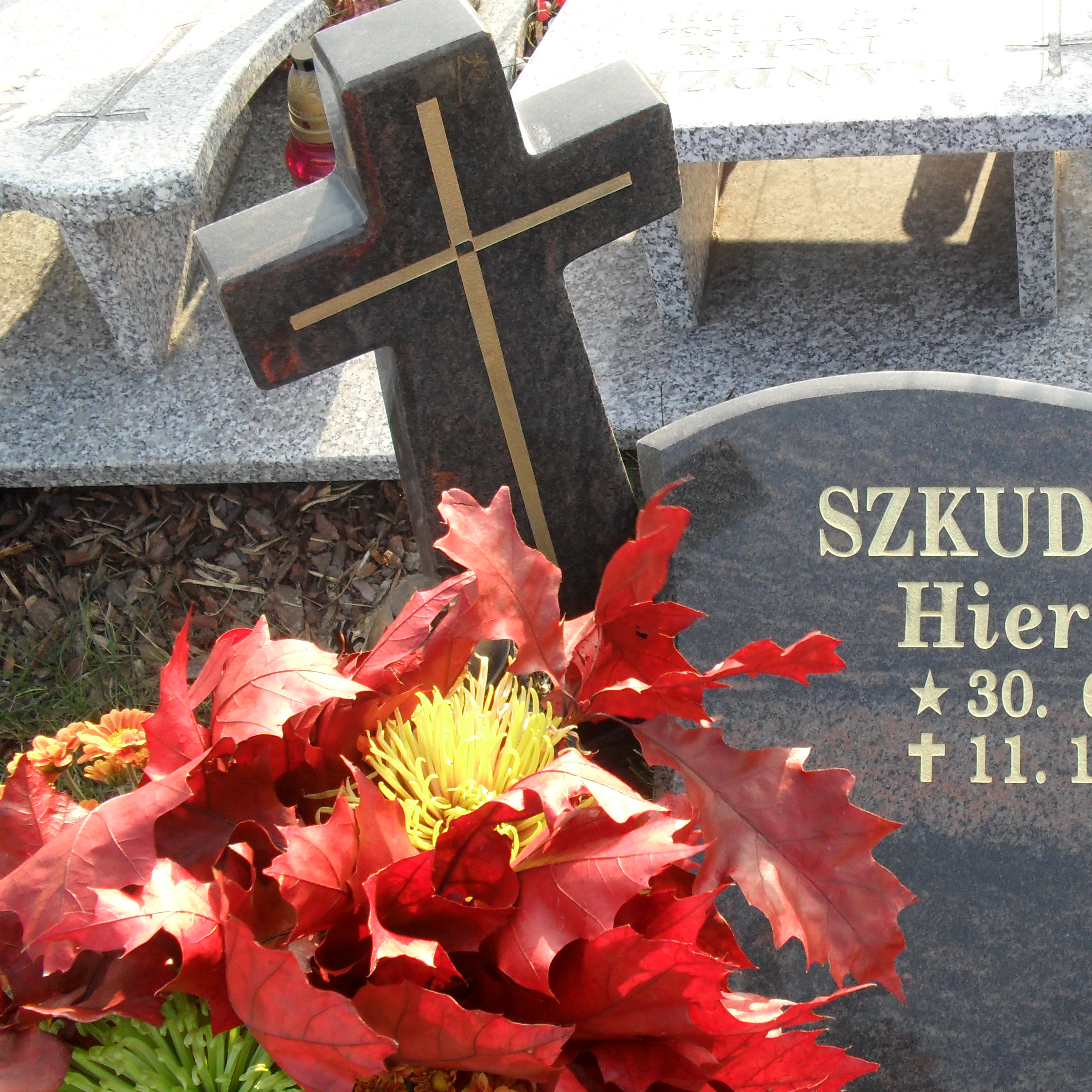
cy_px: 648
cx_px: 899
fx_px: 1927
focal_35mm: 54
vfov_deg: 31.6
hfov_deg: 30.7
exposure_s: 1/180
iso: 100
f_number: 3.2
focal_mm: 6.3
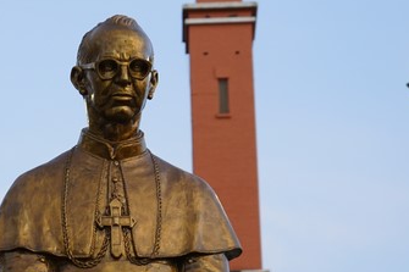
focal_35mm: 110
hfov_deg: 18.5
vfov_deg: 12.4
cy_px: 219
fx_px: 1249
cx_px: 93
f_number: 4.5
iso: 500
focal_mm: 46
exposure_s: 1/60
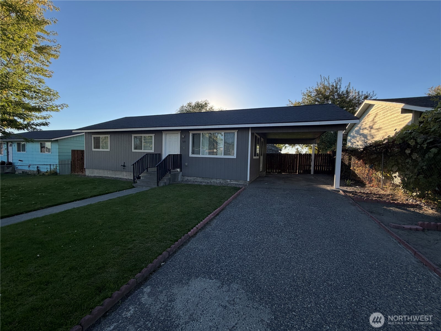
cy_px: 166
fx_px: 178
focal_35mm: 14
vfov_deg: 85.7
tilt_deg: -4.6
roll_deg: -1.9
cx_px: 220
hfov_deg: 102.1
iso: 40
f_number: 2.2
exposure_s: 1/770
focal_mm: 2.22
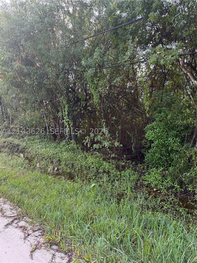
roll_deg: -1.0
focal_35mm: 24
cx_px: 98
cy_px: 132
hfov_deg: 56.8
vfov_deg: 71.6
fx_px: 182
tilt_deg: -2.6
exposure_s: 1/243
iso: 125
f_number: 1.78
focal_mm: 6.76
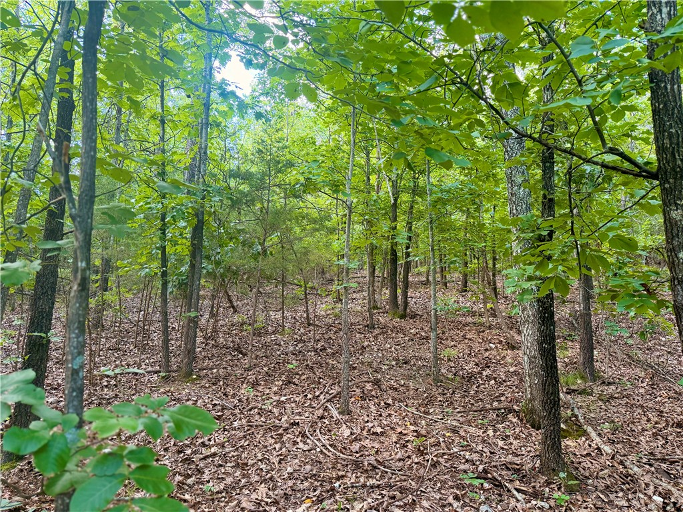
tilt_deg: +11.8
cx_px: 342
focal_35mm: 24
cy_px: 256
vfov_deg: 56.8
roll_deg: -2.5
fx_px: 474
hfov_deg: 71.6
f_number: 1.78
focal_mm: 6.76
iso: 200
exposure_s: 1/82
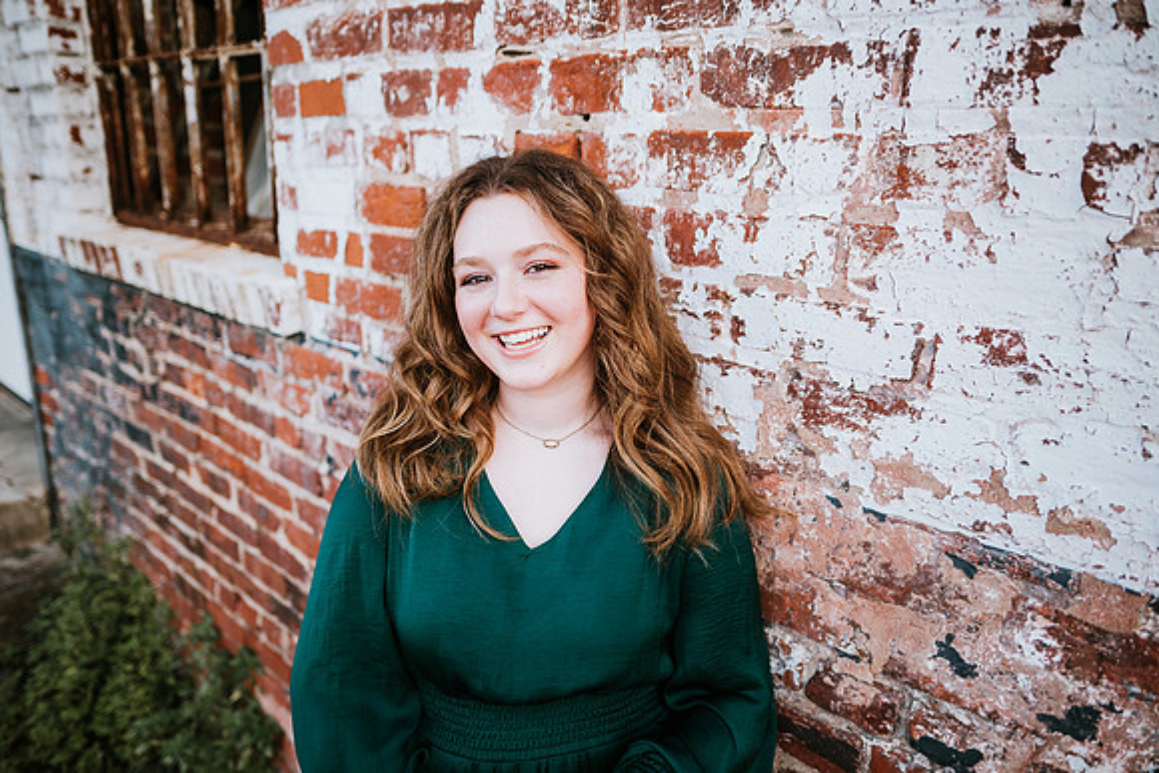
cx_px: 580
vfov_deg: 53.2
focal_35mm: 24
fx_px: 773
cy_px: 386
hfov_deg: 73.7
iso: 100
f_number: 2
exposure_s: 1/400
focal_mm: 24
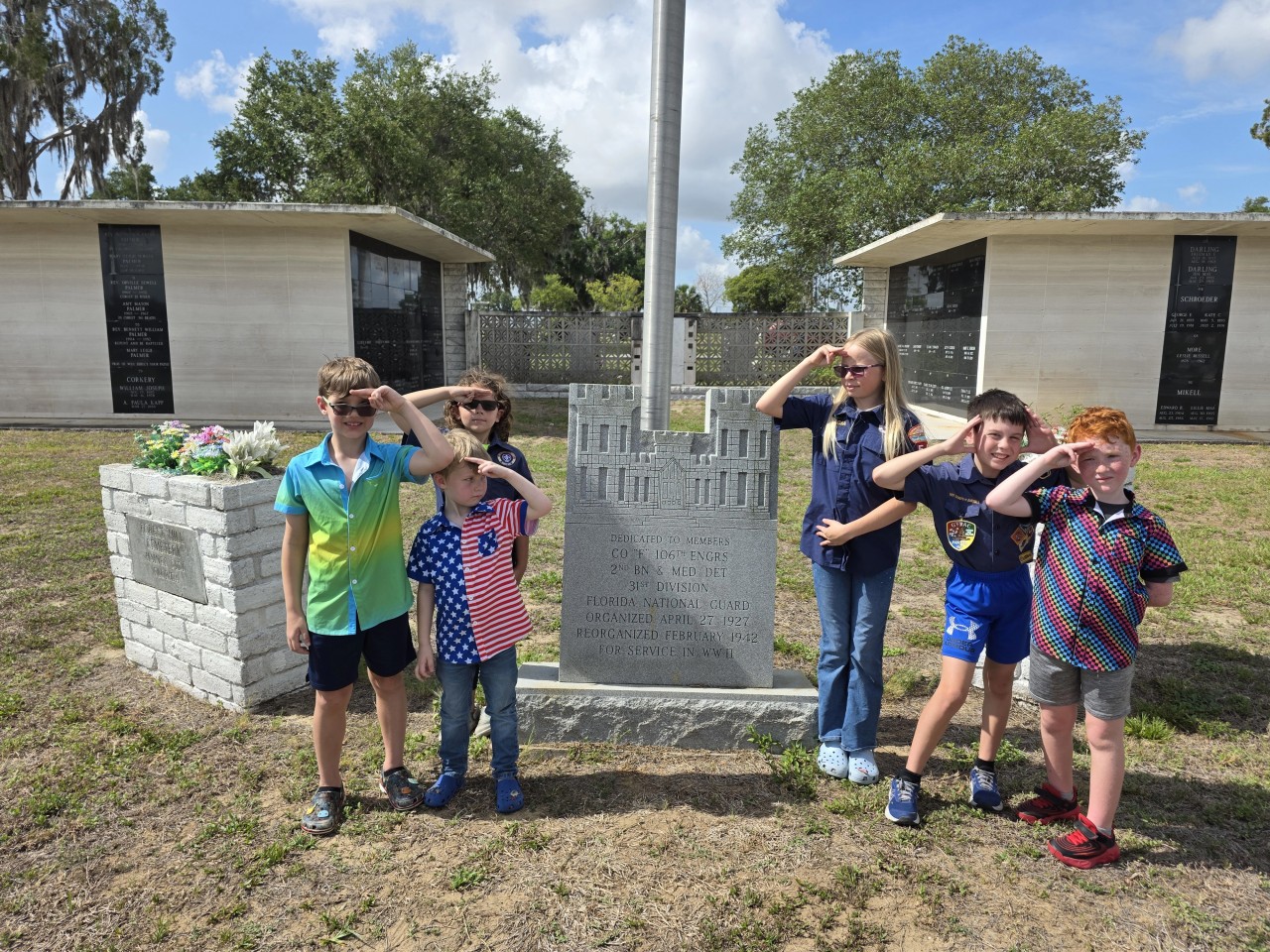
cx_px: 635
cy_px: 476
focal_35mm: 23
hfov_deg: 73.9
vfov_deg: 58.9
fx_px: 844
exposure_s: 1/10000
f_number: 1.7
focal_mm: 6.3
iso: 80
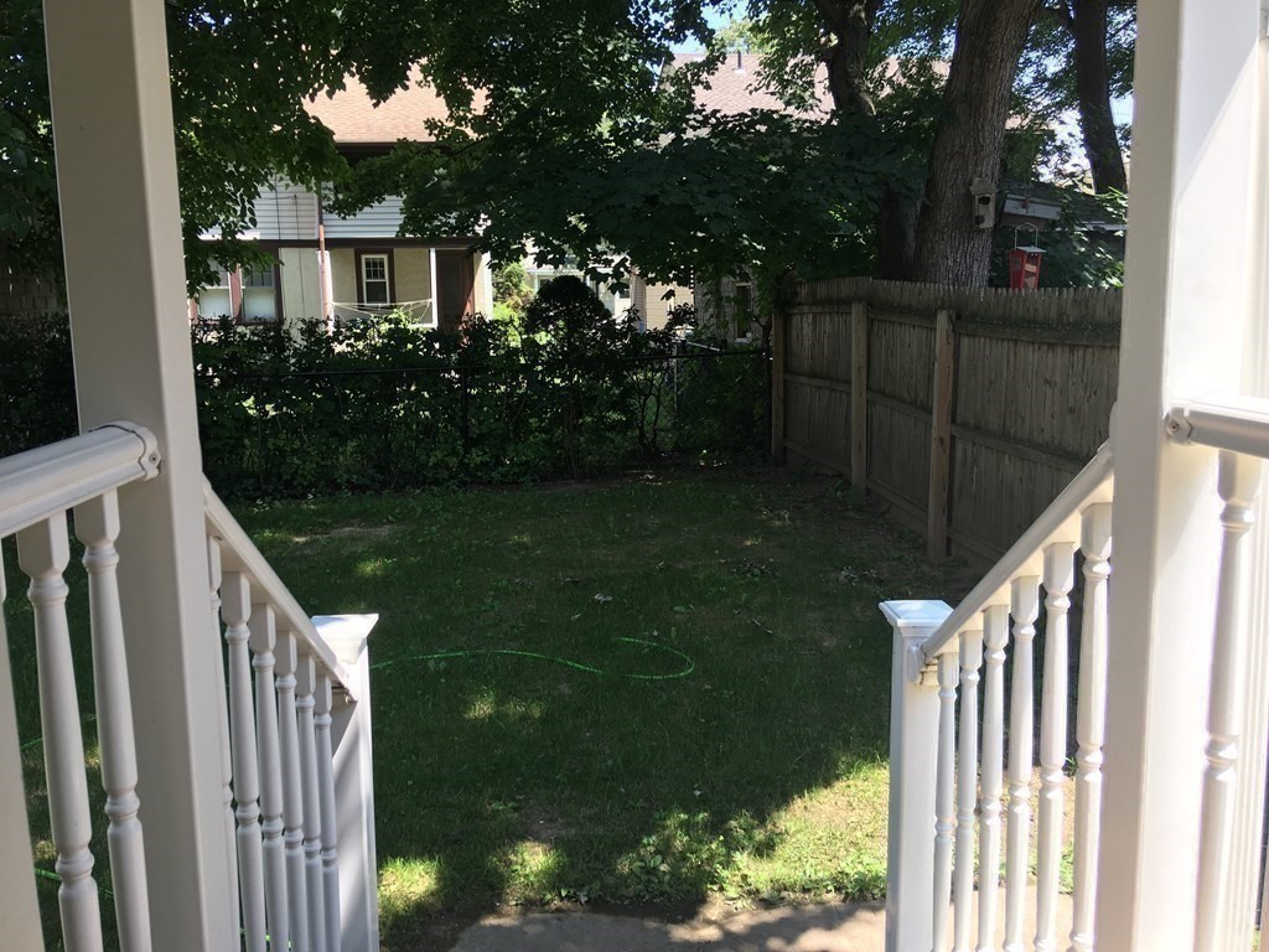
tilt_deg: -8.3
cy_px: 476
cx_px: 634
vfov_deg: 48.2
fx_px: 1063
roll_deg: +0.4
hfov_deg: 61.7
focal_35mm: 29
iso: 25
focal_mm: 4.15
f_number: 2.2
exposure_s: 1/229
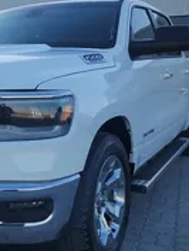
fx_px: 378
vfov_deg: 36.6
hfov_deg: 27.0
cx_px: 14
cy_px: 95
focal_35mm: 52
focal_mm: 6.4
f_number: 1.8
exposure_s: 1/730
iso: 12
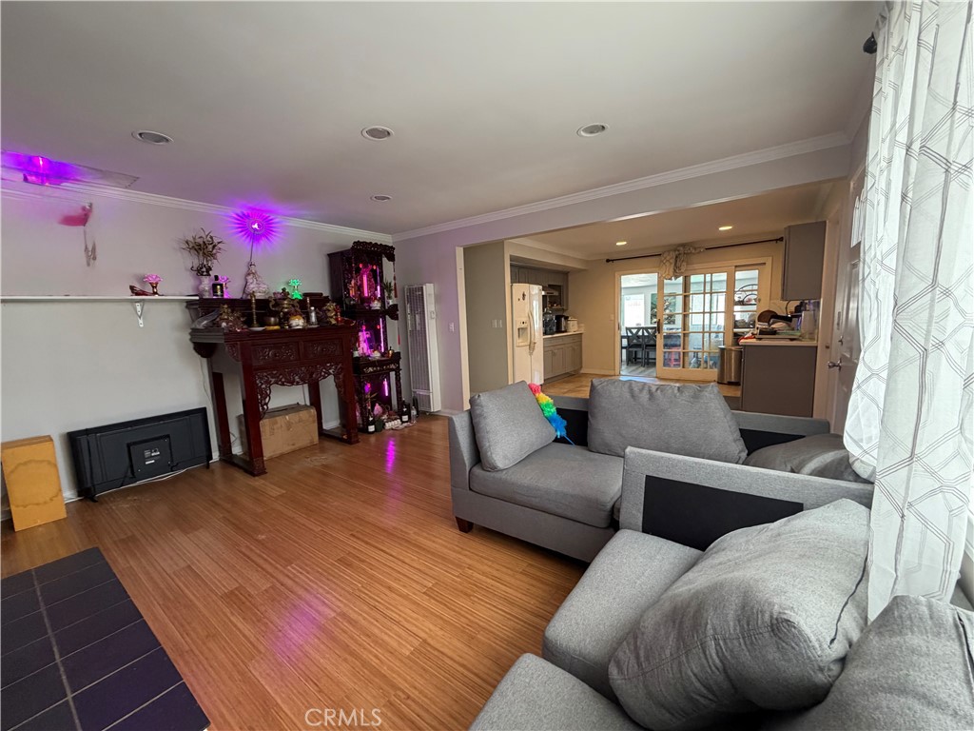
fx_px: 394
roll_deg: +2.5
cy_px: 366
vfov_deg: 85.7
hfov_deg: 102.1
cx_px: 487
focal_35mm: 14
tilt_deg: -7.6
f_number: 2.2
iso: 320
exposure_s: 1/60
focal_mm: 2.22
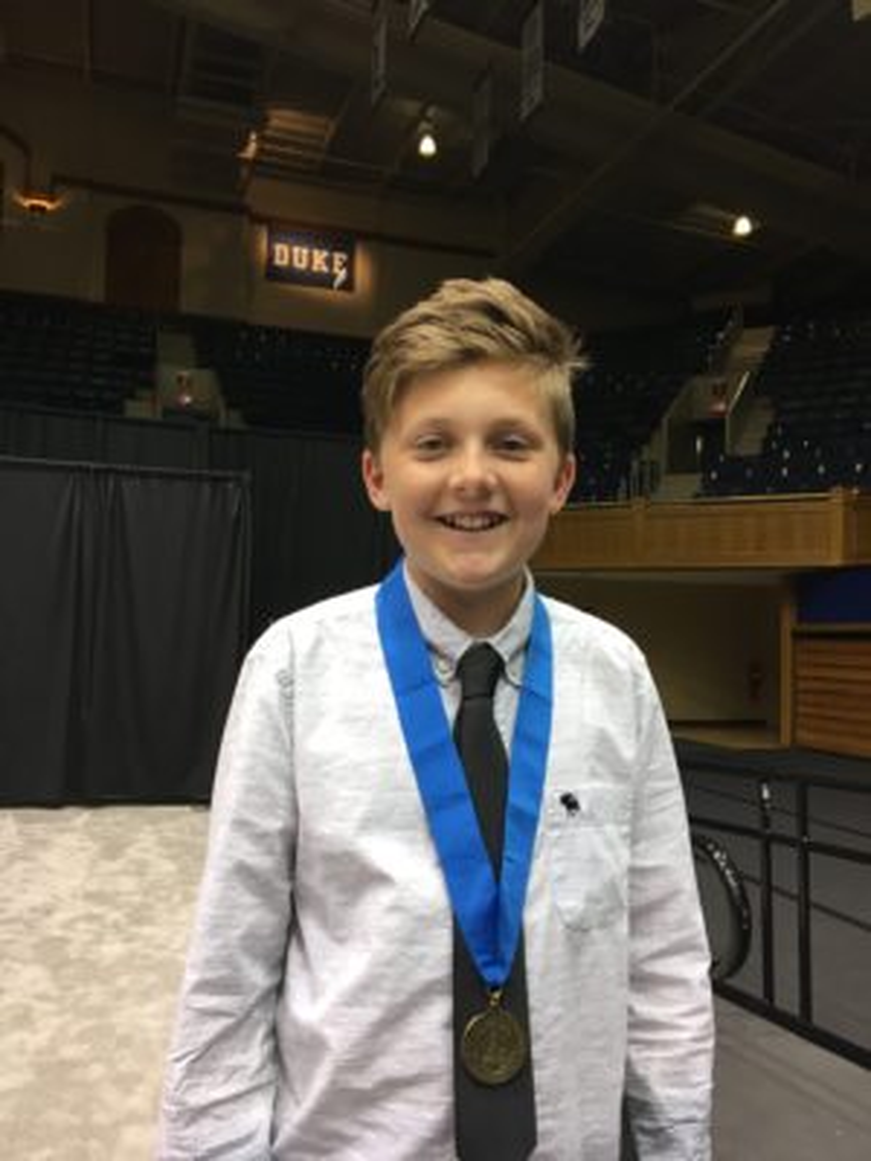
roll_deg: -1.8
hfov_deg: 48.2
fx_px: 973
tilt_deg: +3.2
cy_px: 580
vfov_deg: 61.7
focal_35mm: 29
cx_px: 436
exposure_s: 1/30
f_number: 2.2
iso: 25
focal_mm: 4.15
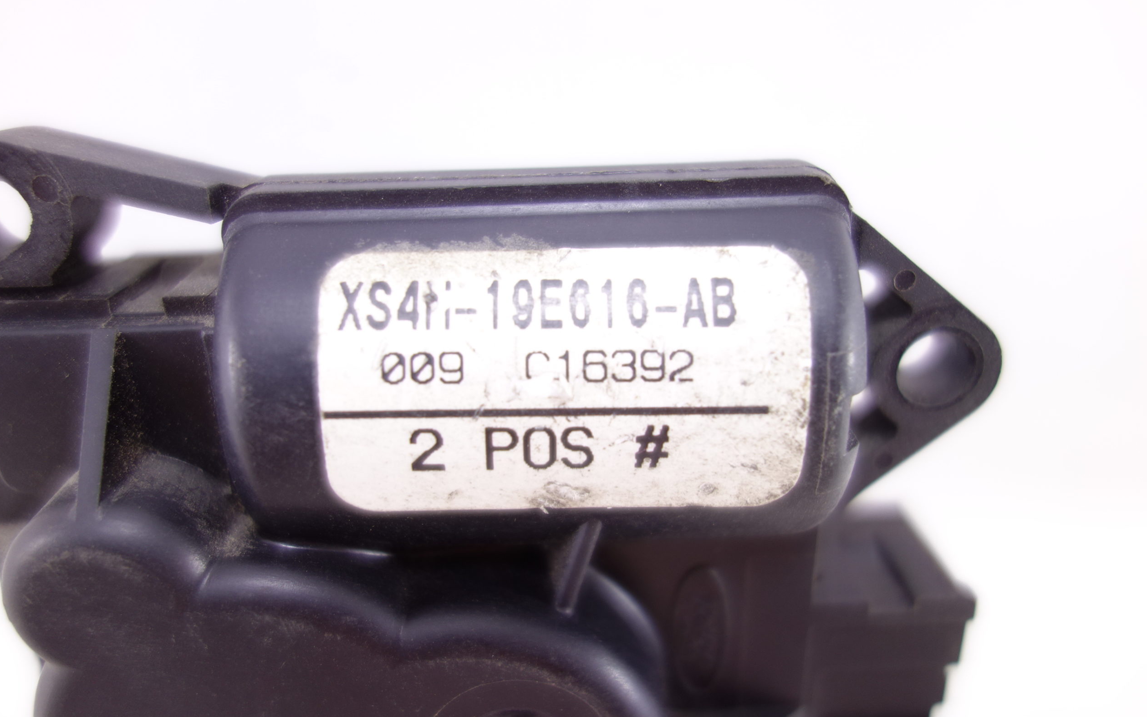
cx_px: 571
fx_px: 907
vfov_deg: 43.2
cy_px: 364
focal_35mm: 29
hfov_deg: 64.6
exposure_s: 1/50
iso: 125
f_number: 1.8
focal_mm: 10.4
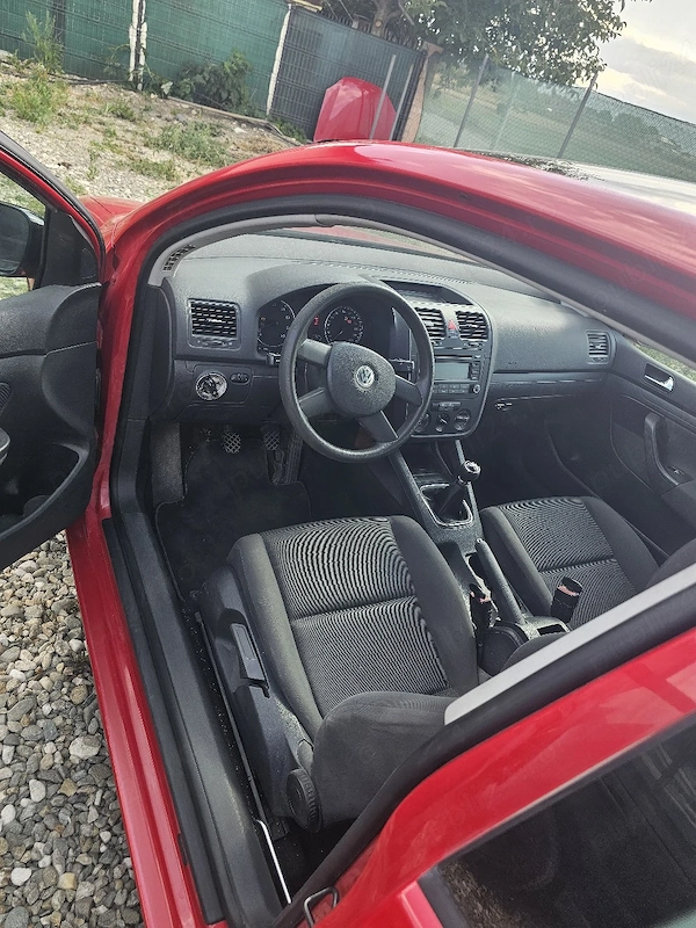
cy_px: 464
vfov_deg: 73.9
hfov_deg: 58.9
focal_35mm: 23
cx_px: 348
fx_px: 617
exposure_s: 1/192
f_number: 1.7
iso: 32
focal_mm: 6.3
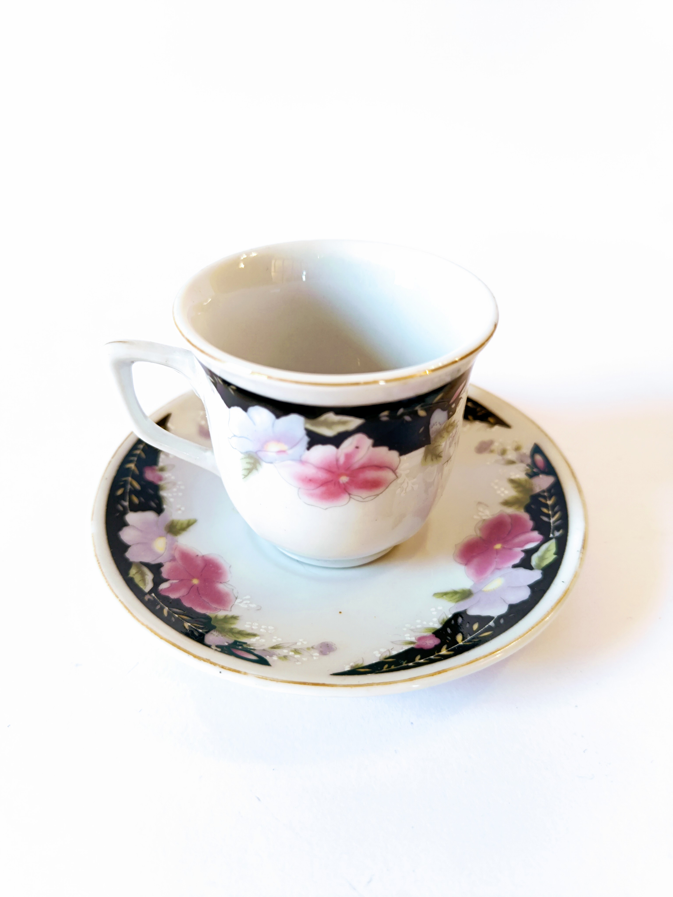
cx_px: 336
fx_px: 622
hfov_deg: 56.8
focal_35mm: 24
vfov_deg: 71.6
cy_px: 448
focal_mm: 5.59
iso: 712
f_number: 1.88
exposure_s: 1/50.1
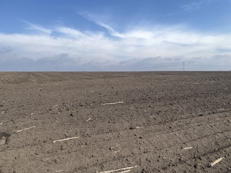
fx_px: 174
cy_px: 86
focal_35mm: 26
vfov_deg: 53.1
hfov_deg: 67.3
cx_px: 116
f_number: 1.6
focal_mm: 4.2
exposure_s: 1/2451
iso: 32
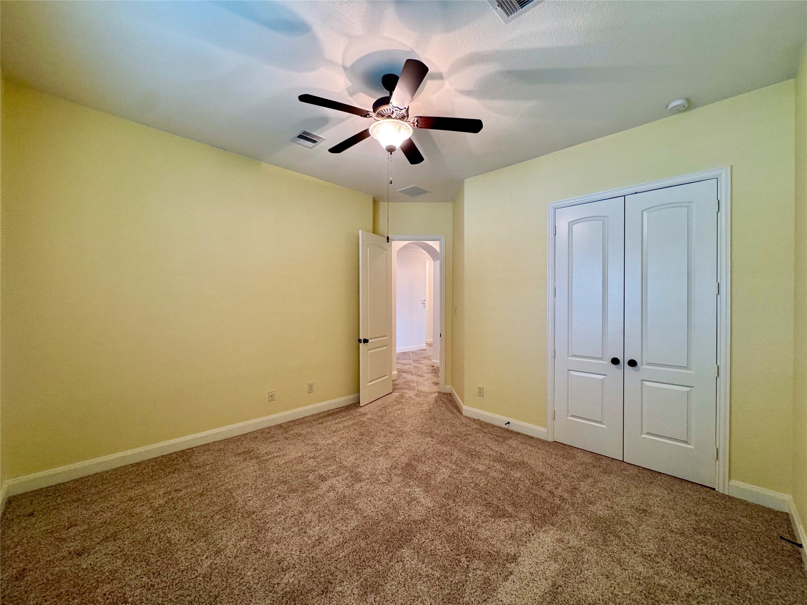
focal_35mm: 14
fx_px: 326
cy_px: 302
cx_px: 404
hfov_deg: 102.1
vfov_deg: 85.7
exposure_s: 1/60
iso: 250
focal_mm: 2.2
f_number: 2.2
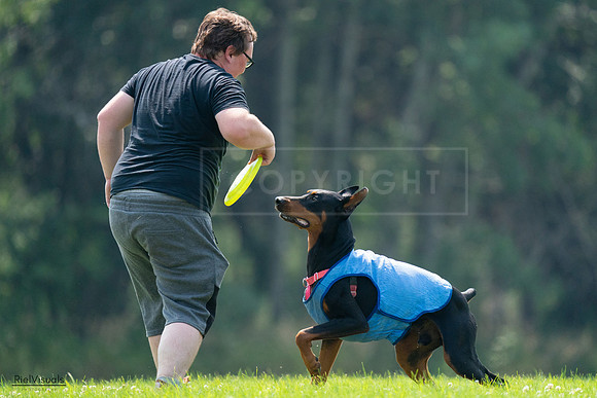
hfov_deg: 3.5
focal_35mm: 594
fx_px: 9852
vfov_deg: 2.3
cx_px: 298
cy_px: 199
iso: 3200
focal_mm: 594
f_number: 6.3
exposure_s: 1/4000
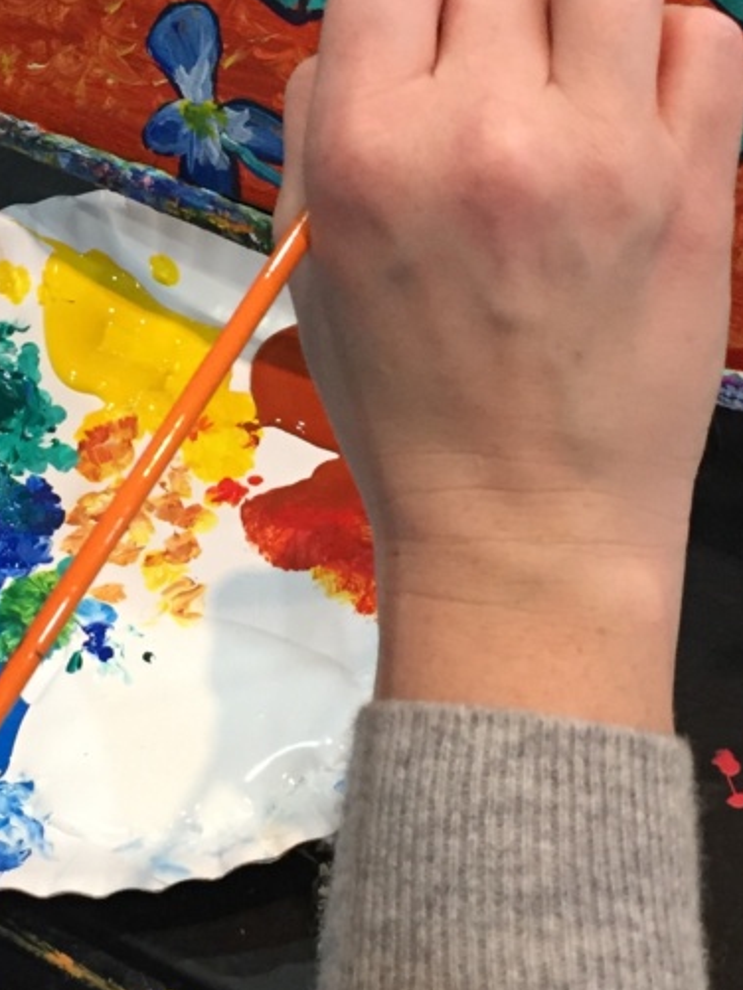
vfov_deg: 24.3
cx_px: 236
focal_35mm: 79
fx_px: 2260
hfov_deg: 18.6
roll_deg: +6.4
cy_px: 204
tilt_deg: -38.5
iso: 160
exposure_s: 1/30
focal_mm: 4.15
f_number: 2.2
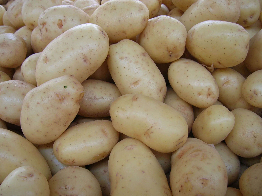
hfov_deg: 54.0
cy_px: 98
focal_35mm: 34
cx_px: 131
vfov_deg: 41.7
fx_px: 257
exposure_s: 1/50.2
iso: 50
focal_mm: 5.7
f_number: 2.9
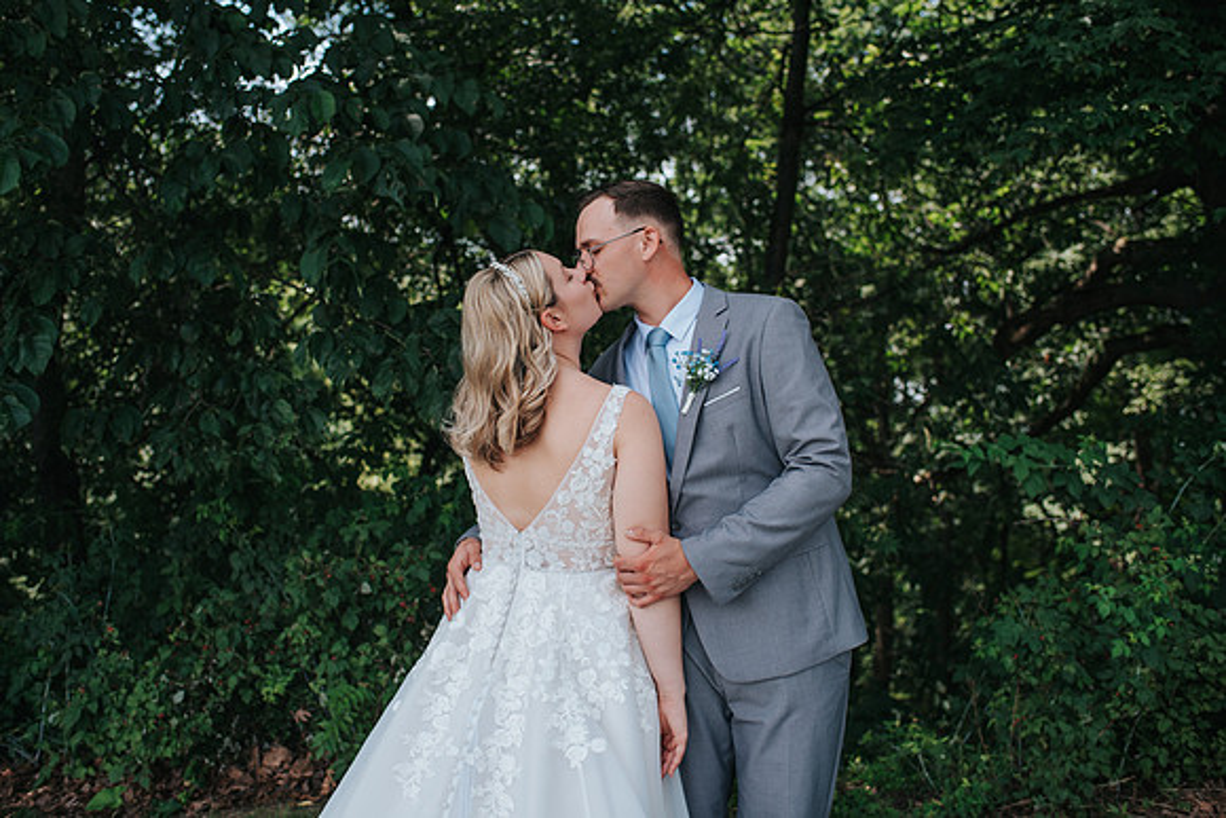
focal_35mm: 36
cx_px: 588
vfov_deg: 36.5
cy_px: 392
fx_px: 1241
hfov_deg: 52.5
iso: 110
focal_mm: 35
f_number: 2.8
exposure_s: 1/500
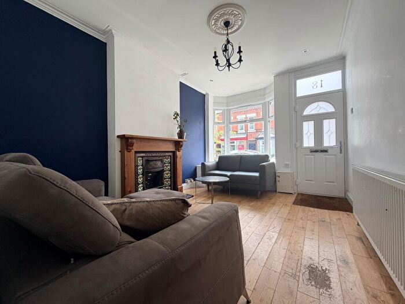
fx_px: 164
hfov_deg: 102.1
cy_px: 152
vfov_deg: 85.7
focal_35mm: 14
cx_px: 202
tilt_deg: -2.6
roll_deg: +1.6
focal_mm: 2.22
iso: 80
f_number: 2.2
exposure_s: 1/121
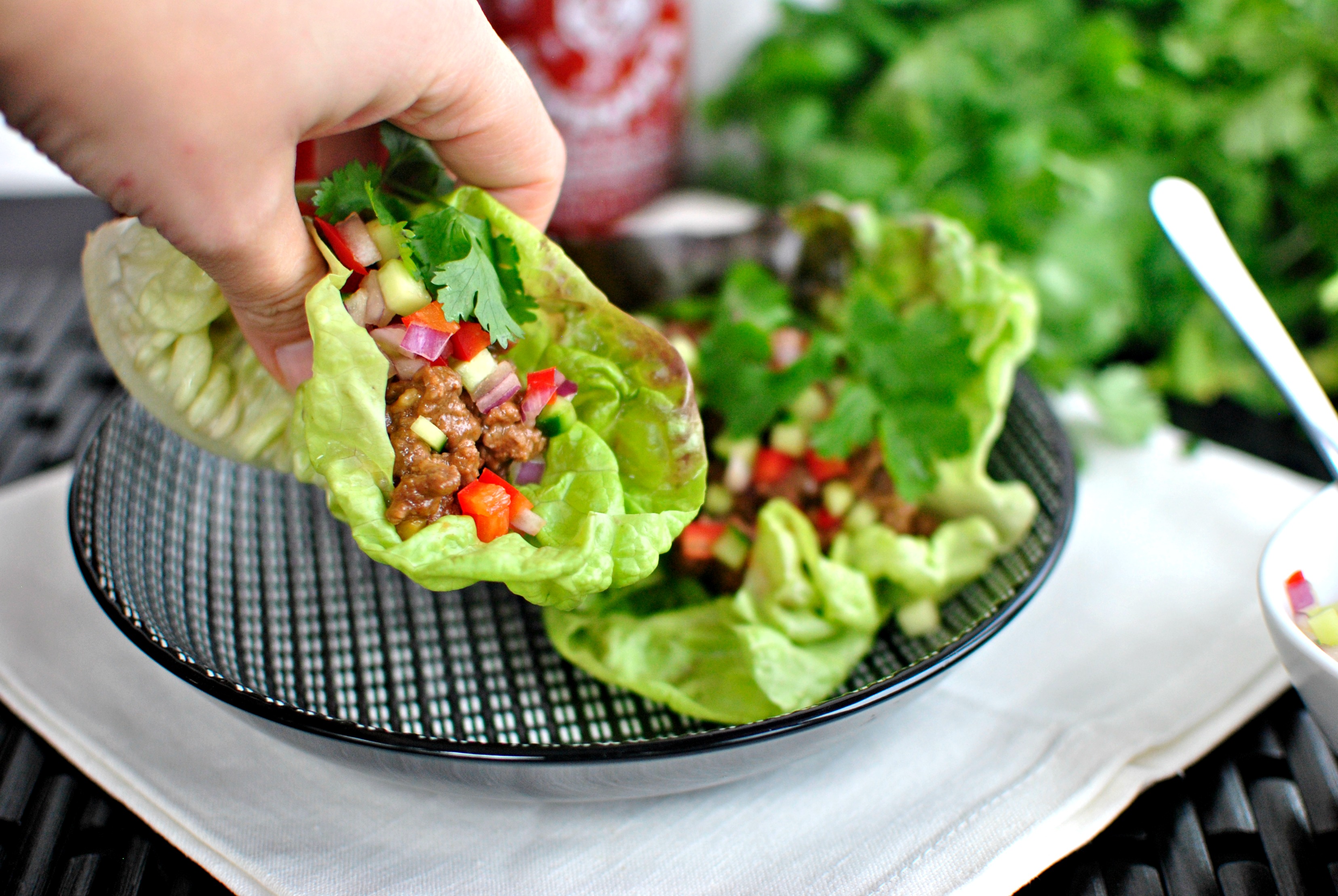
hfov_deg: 37.8
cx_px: 669
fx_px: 1954
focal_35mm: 52
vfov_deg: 25.8
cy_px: 448
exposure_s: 1/80
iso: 400
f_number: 2.2
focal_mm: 35
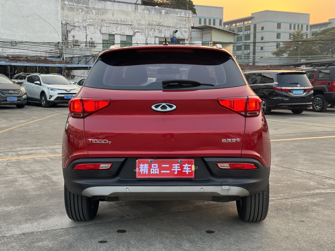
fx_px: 465
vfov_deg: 30.3
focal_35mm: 48
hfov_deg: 39.7
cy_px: 126
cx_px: 168
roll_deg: -1.4
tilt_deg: -5.8
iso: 50
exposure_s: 1/124
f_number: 1.78
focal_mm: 6.86
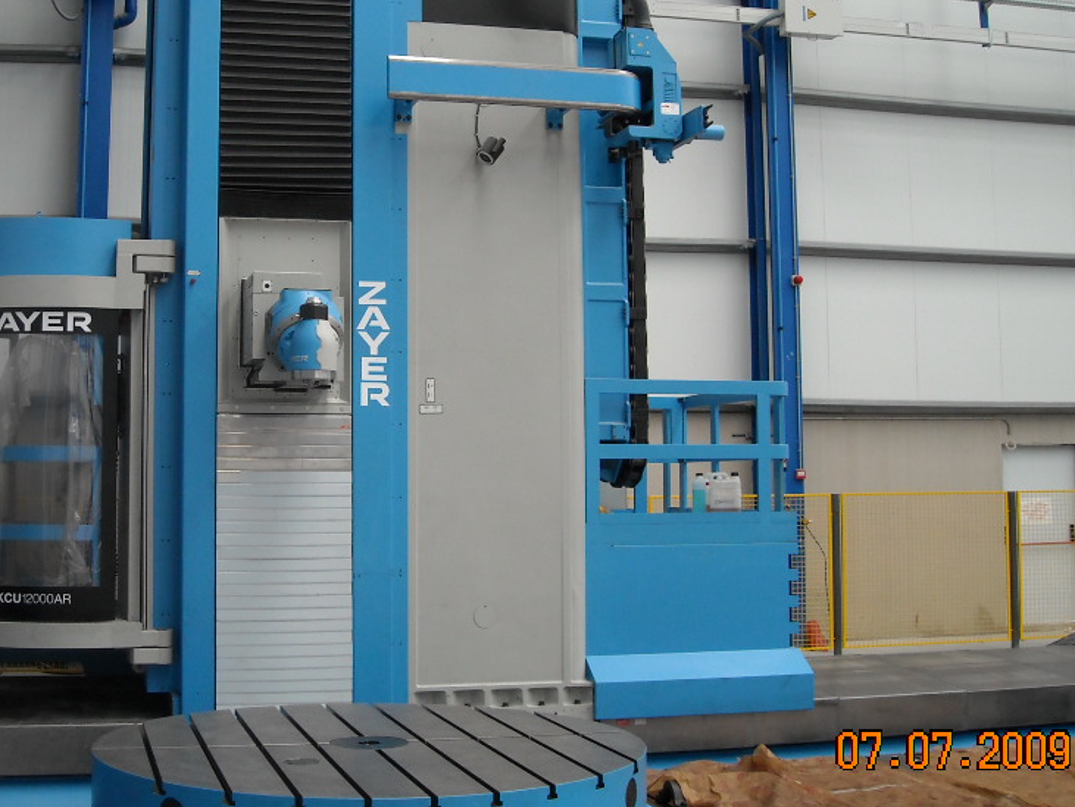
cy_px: 304
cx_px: 382
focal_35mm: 49
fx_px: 1522
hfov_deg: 38.6
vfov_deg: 29.6
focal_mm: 5.7
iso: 147
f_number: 2.8
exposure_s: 1/60
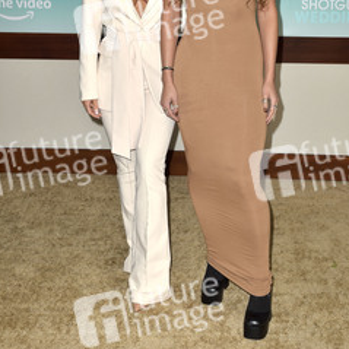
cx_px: 192
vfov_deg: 29.6
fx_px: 650
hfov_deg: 30.0
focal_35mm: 57
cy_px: 93
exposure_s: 1/250
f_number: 6.3
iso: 400
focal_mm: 40
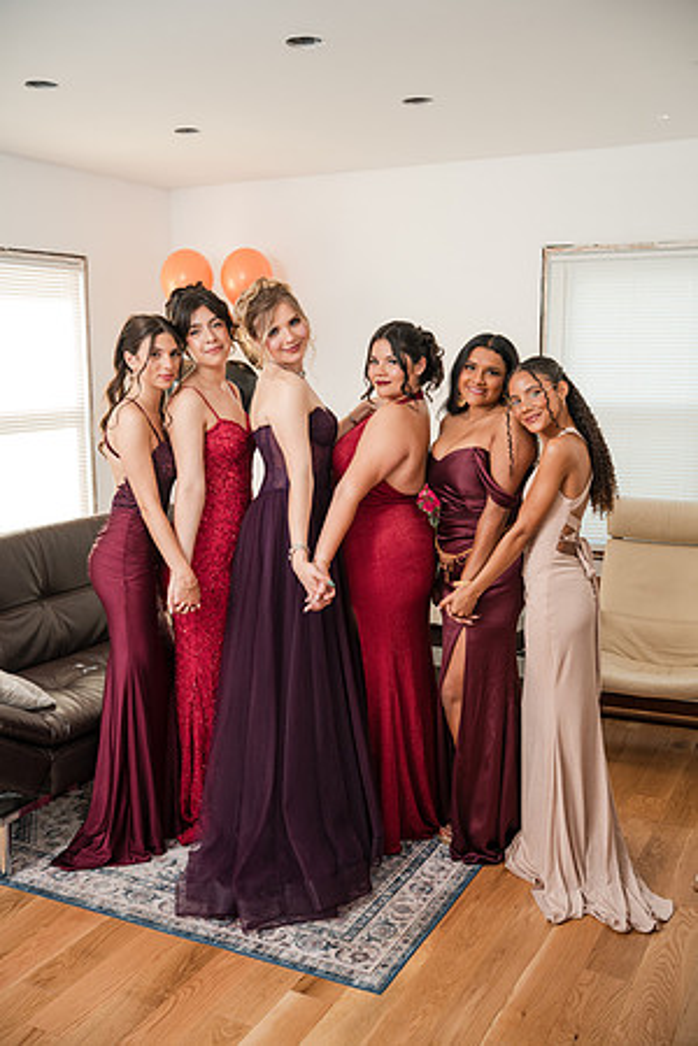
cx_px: 349
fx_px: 1018
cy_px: 523
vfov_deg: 54.4
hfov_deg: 37.9
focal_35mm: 35
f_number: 4
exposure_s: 1/250
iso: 1600
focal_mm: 35
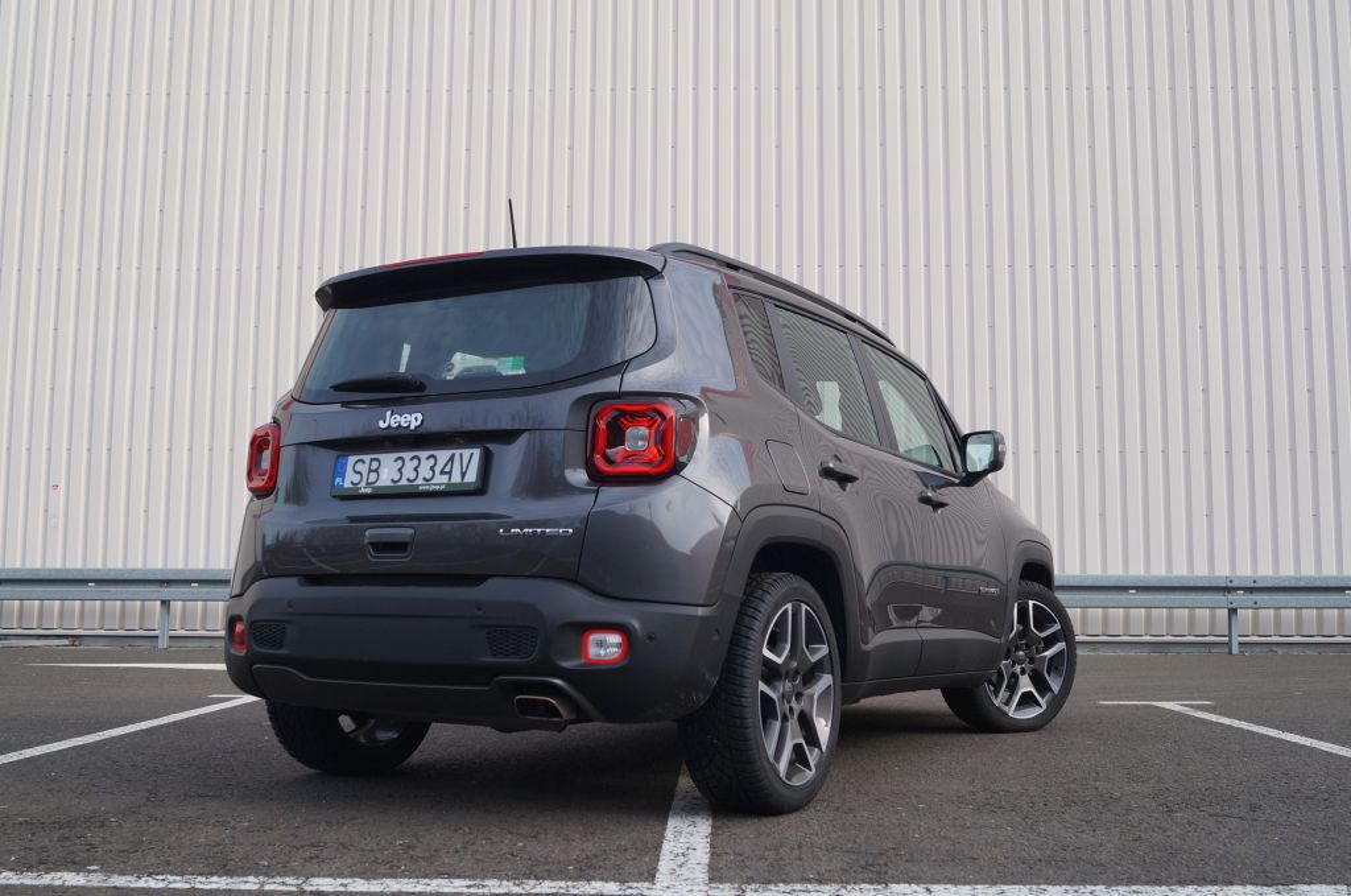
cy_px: 448
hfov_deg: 53.2
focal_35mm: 36
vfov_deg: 36.7
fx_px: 1349
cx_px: 676
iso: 100
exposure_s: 1/160
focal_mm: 24
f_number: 7.1
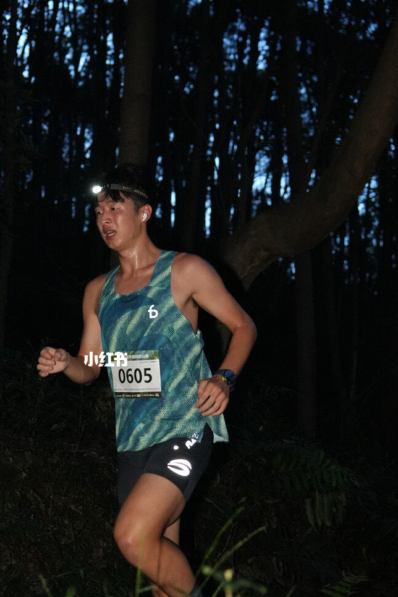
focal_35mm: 58
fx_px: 962
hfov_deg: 23.2
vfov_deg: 34.4
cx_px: 106
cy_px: 359
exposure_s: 1/800
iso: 6400
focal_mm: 35
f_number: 2.8
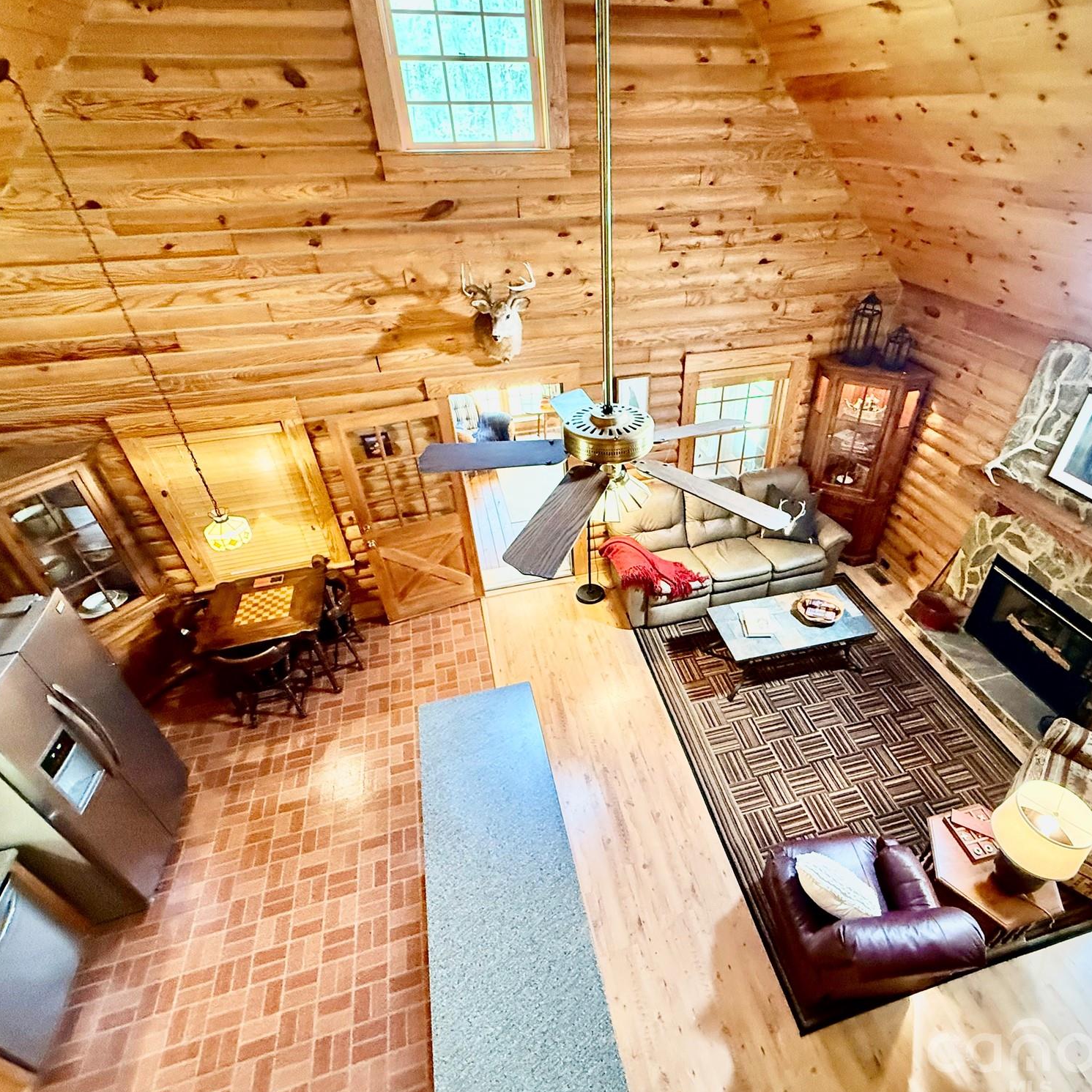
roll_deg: +0.1
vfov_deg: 84.0
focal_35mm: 17
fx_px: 607
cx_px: 618
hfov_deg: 83.5
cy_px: 546
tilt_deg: -35.0
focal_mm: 2.22
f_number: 2.2
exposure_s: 1/60
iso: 800
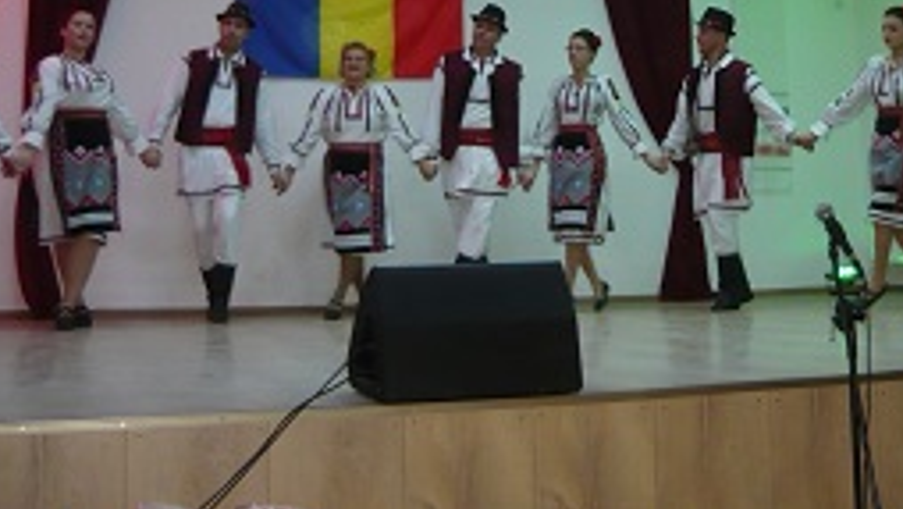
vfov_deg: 19.9
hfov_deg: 35.7
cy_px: -32
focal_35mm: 58
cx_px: 601
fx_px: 1389
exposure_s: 1/30
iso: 250
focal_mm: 5.5
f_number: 2.8
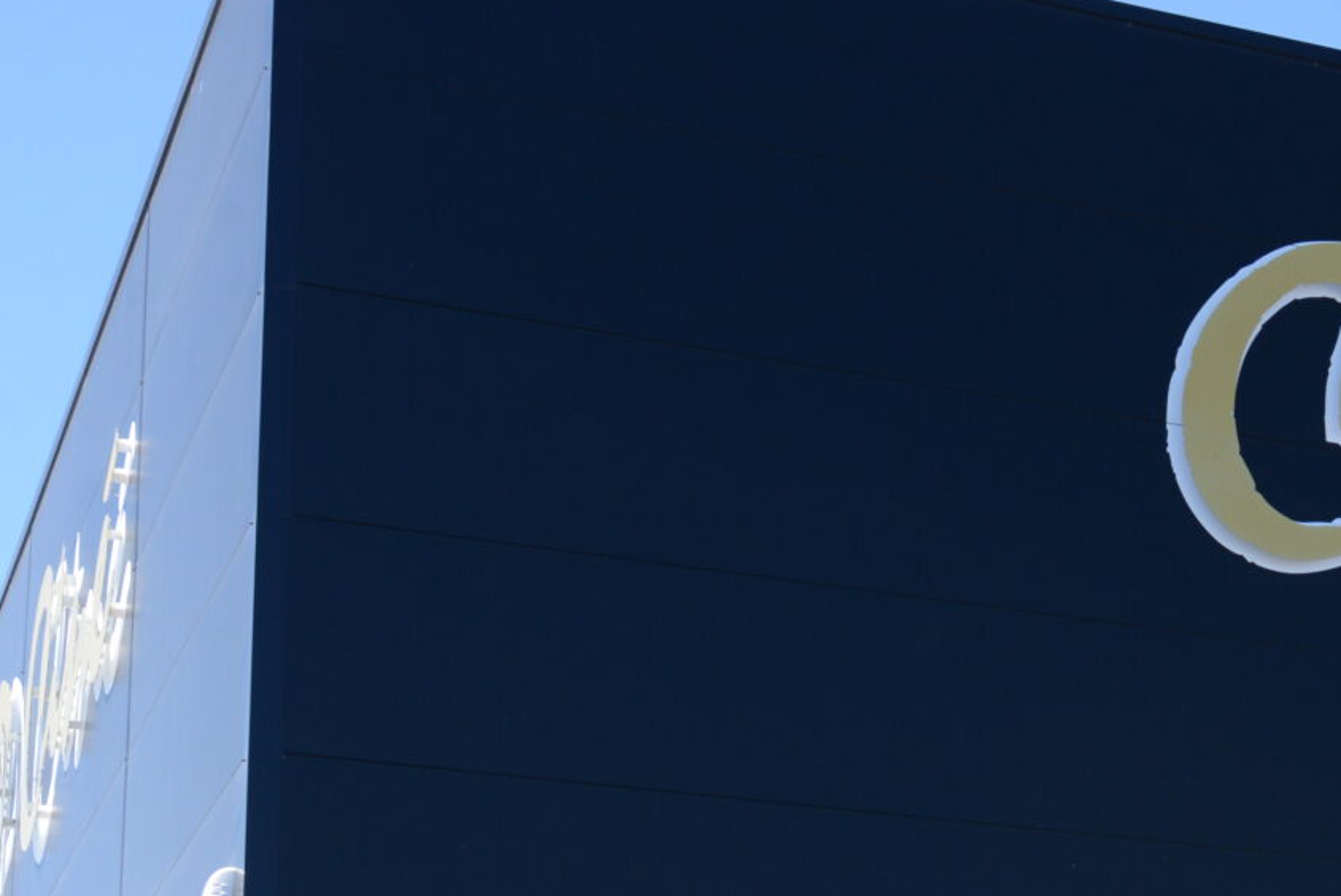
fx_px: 3504
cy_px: 1006
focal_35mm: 94
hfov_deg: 21.0
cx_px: 1322
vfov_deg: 14.2
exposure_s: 1/400
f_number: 11
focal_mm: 31
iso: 500
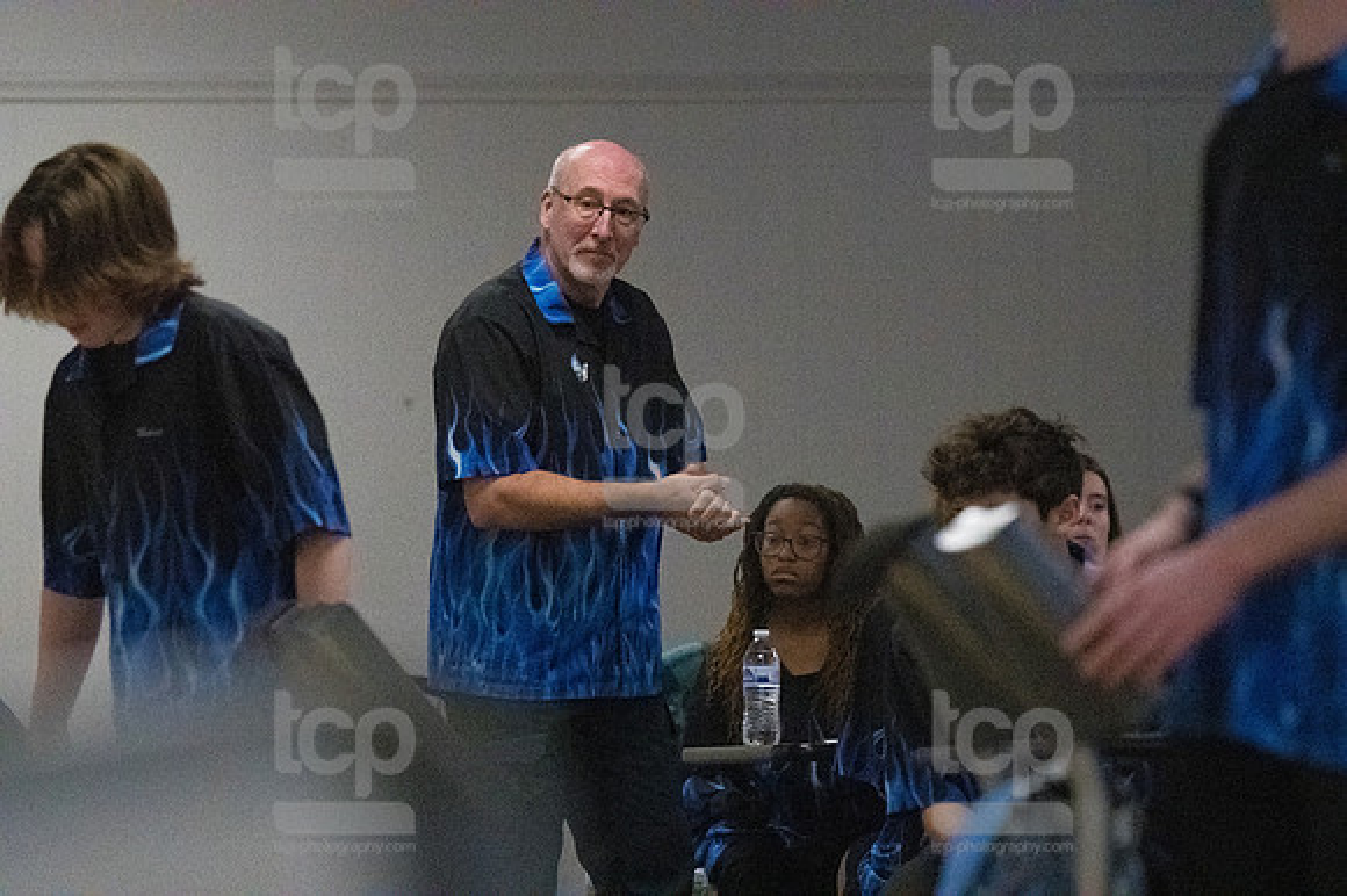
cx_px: 674
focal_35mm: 277
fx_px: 10358
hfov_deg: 7.4
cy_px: 448
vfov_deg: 5.0
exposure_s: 1/1250
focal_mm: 185
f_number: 4
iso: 10000
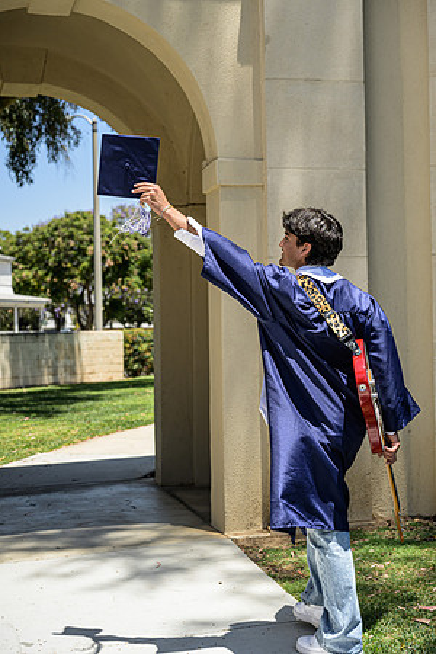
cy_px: 327
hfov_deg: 25.5
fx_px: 963
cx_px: 218
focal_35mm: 53
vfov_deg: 37.5
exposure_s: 1/5000
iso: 800
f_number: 4
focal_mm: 53
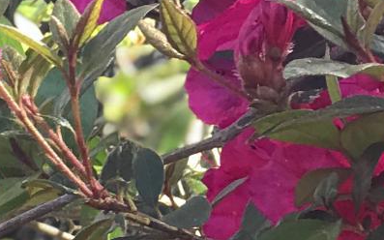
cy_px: 543
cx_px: -227
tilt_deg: -3.6
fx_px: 3181
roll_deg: -1.2
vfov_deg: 4.2
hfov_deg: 6.8
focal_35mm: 304
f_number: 2.8
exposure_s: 1/90
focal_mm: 6.6
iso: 64
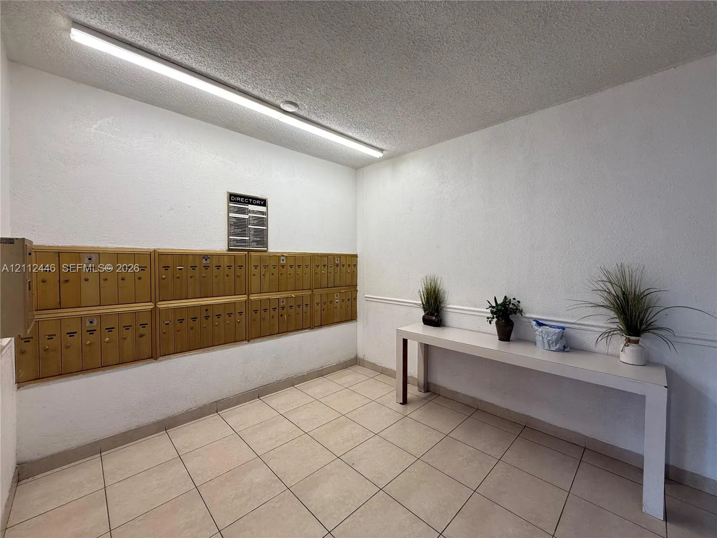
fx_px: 290
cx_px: 358
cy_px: 269
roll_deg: -0.1
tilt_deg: -1.3
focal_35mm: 14
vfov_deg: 85.7
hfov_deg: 102.1
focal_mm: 2.22
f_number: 2.2
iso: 80
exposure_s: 1/120
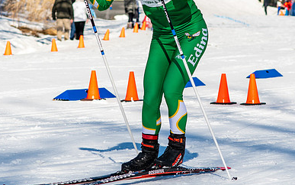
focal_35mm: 228
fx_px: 1833
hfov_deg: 9.2
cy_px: 35
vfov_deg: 5.8
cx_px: 129
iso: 400
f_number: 5
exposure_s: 1/2500
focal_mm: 85
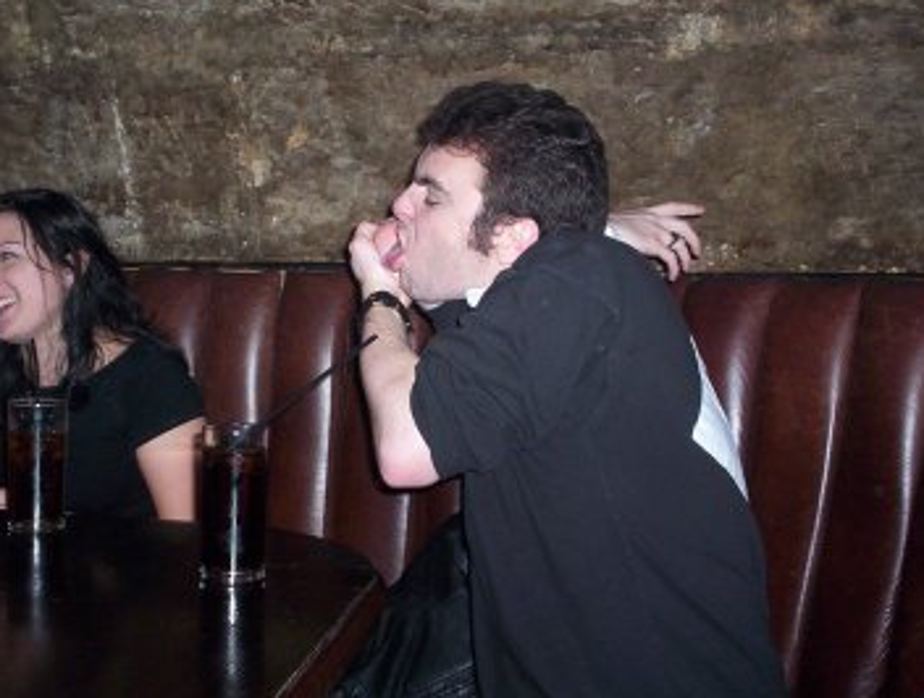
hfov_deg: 42.8
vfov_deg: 33.0
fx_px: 1178
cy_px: 331
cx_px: 444
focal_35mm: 44
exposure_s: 1/60
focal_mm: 4.99
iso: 140
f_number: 4.5
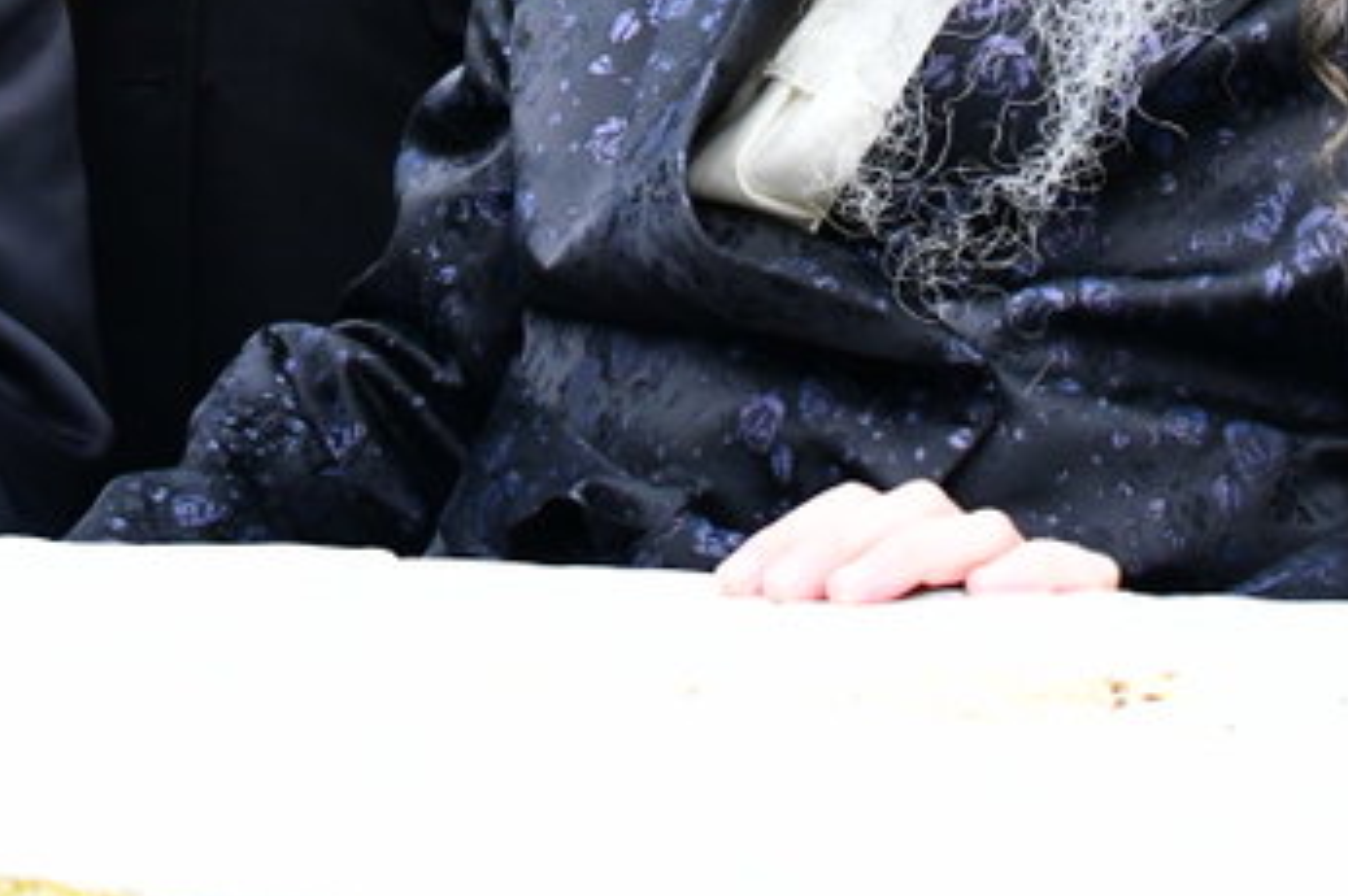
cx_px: 658
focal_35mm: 162
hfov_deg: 12.7
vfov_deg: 8.2
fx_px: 6060
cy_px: -543
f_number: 5.6
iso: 2500
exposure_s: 1/125
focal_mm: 40
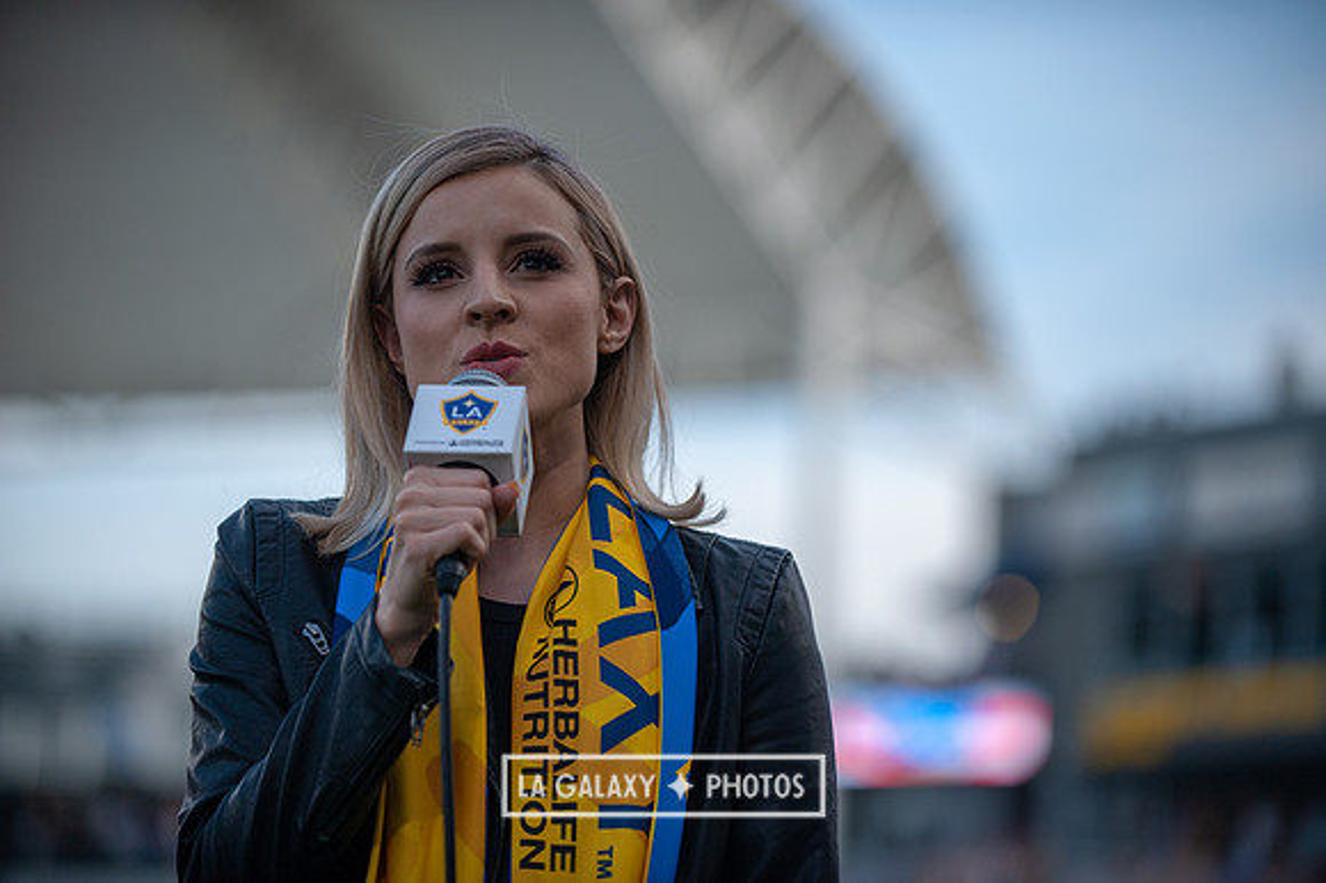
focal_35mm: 130
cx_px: 663
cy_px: 442
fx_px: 4785
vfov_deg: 10.5
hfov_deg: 15.8
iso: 250
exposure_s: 1/1600
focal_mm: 130
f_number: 2.8
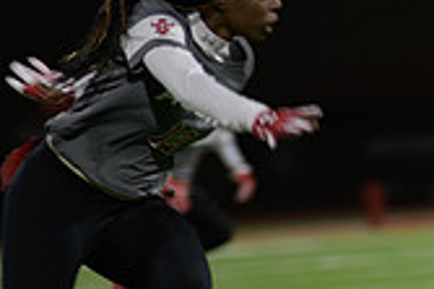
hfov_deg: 3.4
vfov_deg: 2.3
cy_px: 186
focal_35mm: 609
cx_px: 600
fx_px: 7335
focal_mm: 175
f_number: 2.8
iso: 720
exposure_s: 1/200
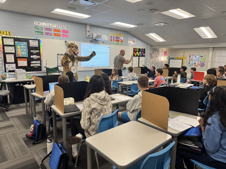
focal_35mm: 24
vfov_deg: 56.8
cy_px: 84
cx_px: 113
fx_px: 157
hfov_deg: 71.6
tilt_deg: -10.4
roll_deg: -0.8
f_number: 1.78
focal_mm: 6.76
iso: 200
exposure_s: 1/109
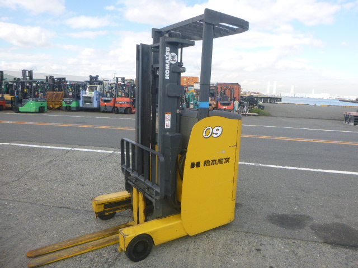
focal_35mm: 25
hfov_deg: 69.4
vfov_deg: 54.9
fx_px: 259
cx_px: 179
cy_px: 134
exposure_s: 1/250
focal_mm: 4.5
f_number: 3.9
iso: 100
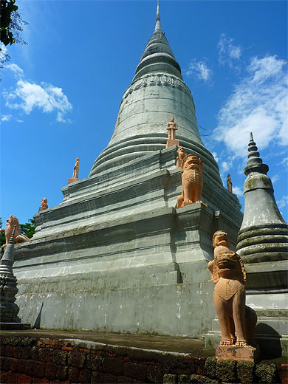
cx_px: 144
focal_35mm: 25
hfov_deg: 54.9
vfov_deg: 69.4
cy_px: 192
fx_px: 277
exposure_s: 1/500
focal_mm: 4.1
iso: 80
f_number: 5.6
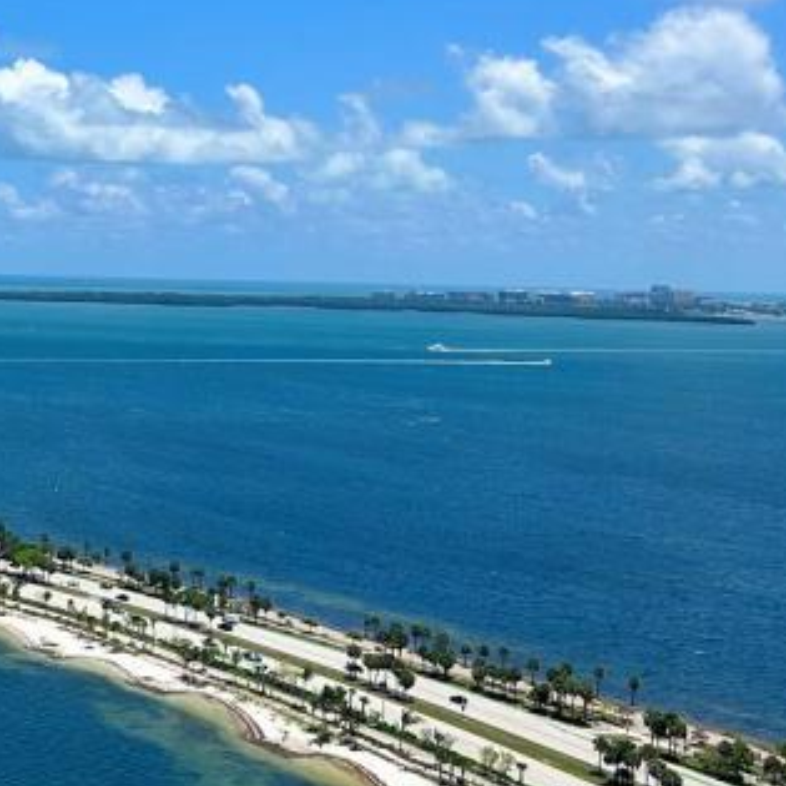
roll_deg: -0.7
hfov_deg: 21.7
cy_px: 272
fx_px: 1798
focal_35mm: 70
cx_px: -294
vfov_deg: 24.6
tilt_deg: +0.6
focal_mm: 5.7
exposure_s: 1/5319
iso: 50
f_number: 1.5
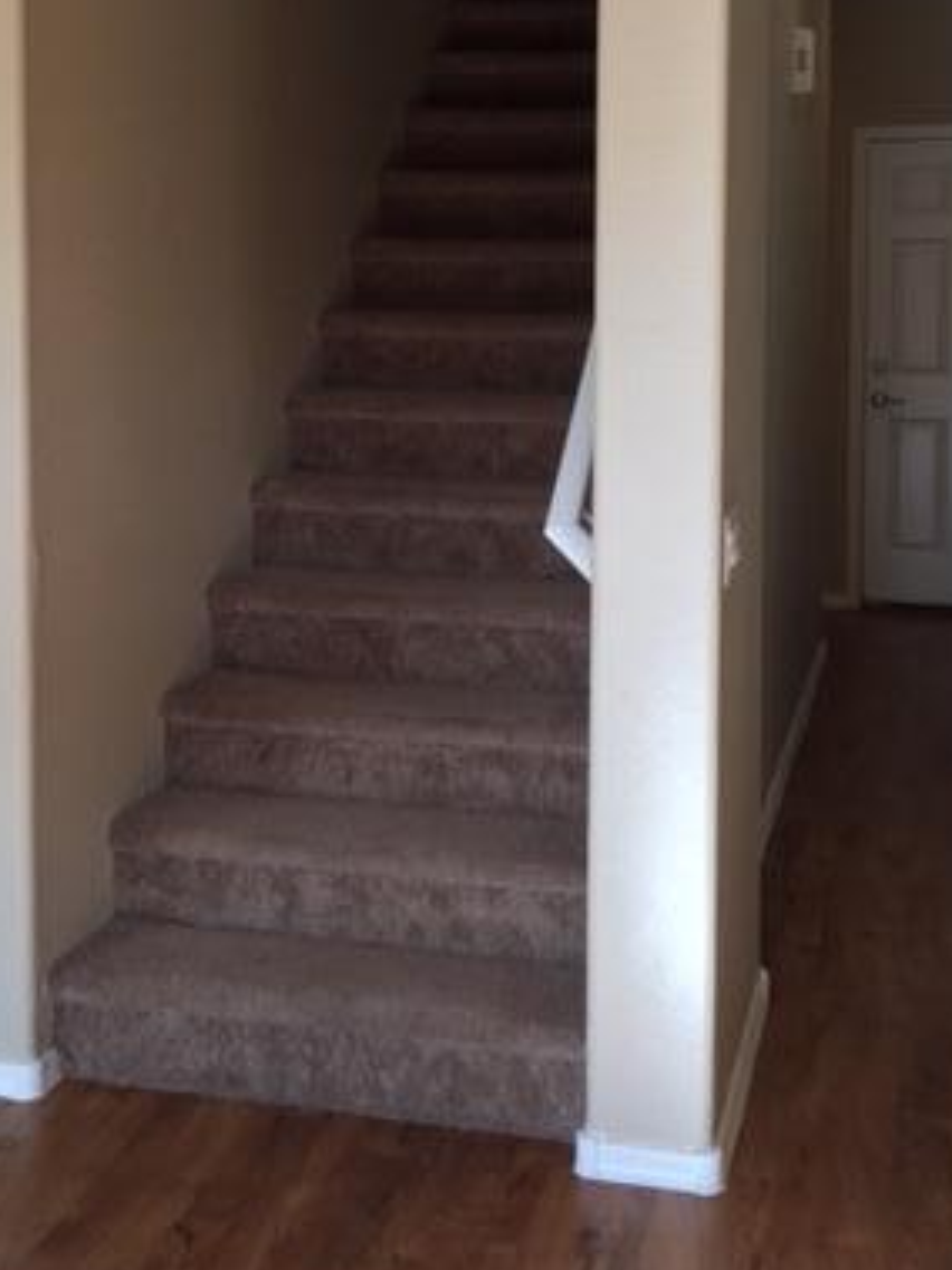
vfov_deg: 38.4
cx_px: 409
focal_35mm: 49
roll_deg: +0.0
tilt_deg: -4.0
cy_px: 395
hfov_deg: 29.6
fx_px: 1798
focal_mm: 4.15
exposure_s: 1/60
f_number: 2.2
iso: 32
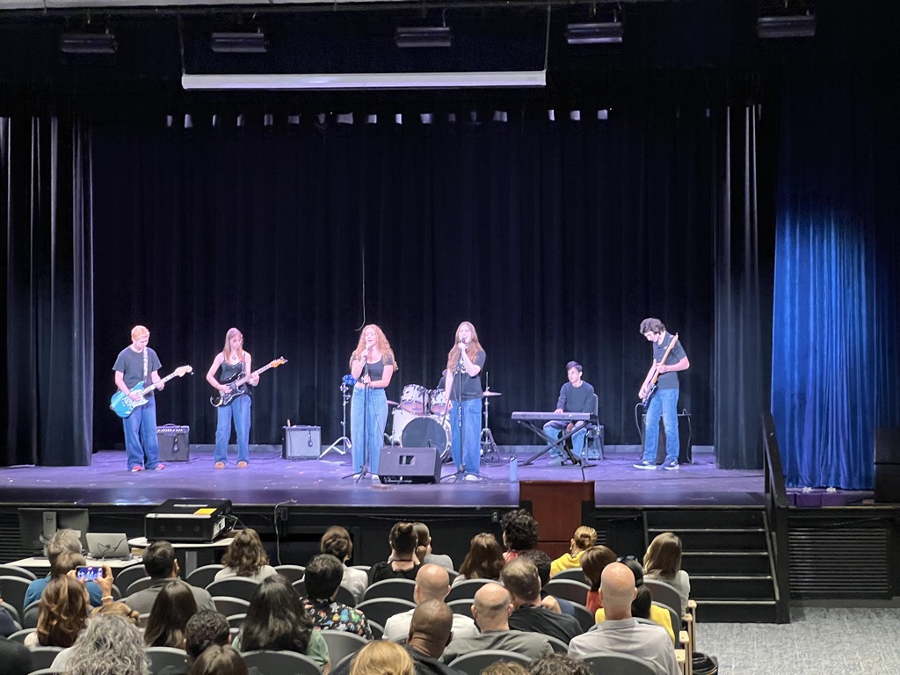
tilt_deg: +0.2
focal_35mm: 77
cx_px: 450
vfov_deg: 19.1
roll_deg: +0.2
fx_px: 2002
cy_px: 338
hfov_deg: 25.3
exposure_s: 1/30
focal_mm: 9
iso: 1250
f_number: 2.8
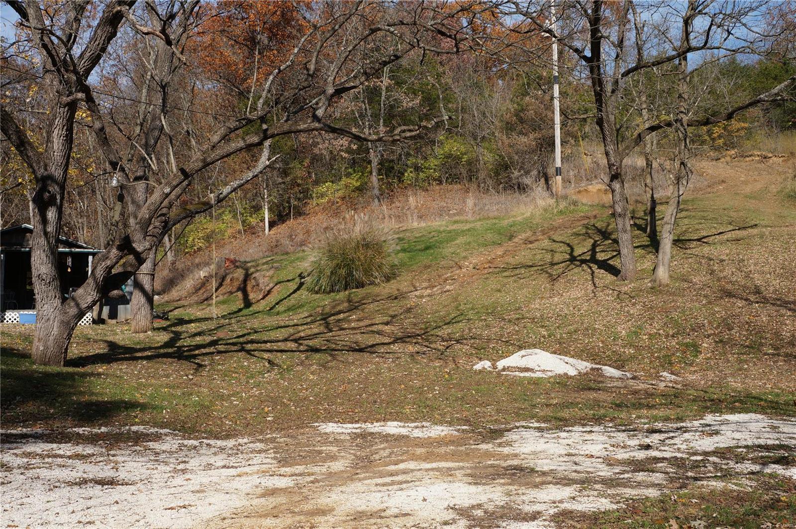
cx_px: 398
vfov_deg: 31.8
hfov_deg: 46.5
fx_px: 927
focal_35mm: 42
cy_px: 264
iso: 100
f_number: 11
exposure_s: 1/160
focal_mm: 28
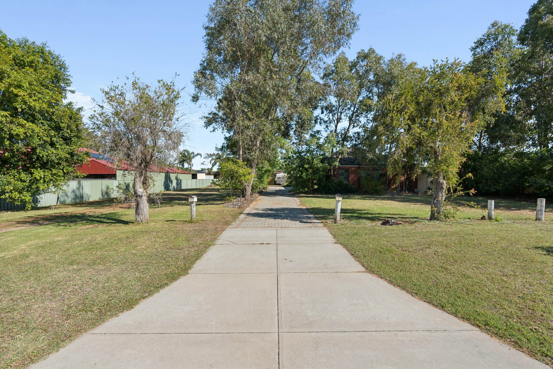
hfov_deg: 96.7
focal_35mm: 16
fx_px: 246
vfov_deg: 73.7
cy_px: 184
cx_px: 276
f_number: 9
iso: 400
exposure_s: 1/1000
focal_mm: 16
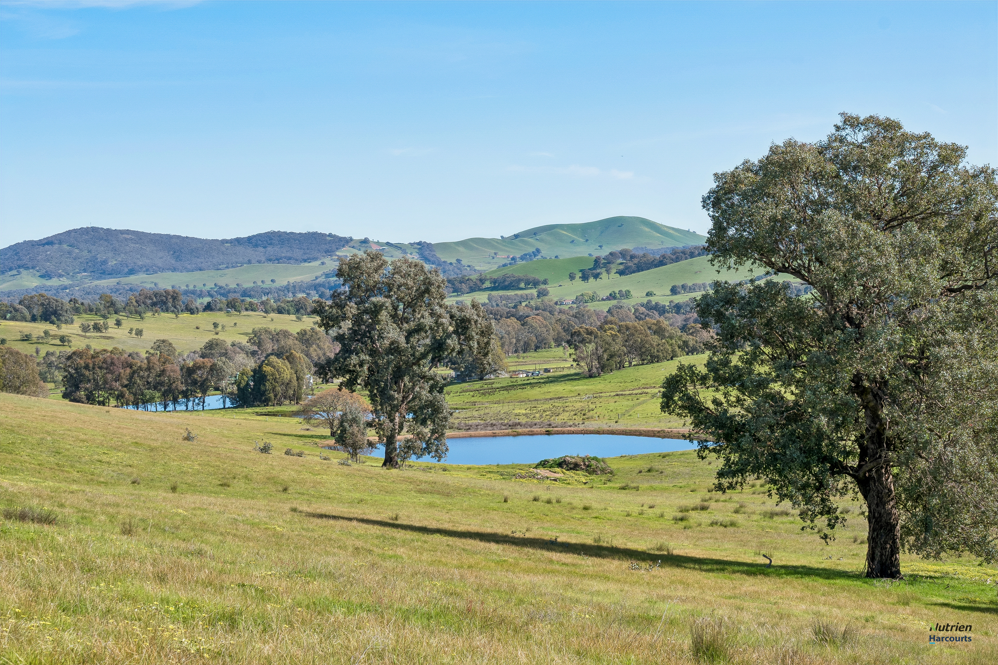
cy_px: 332
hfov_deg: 30.5
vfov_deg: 20.6
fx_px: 1830
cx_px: 499
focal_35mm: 66
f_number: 11
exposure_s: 1/250
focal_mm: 44
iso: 100
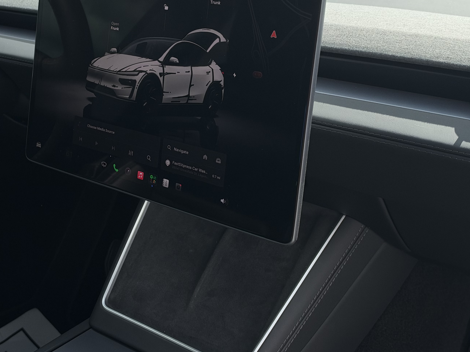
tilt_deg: -19.6
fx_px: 720
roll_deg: +4.7
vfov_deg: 26.9
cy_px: 64
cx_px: 133
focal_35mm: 53
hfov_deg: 35.6
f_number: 1.8
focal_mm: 6.93
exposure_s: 1/1838
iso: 64
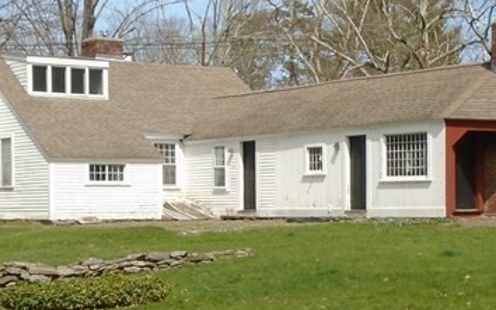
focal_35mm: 95
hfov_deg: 21.7
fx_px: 1284
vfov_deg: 13.7
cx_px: 352
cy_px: 247
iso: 100
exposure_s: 1/800
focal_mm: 5.5
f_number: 3.5
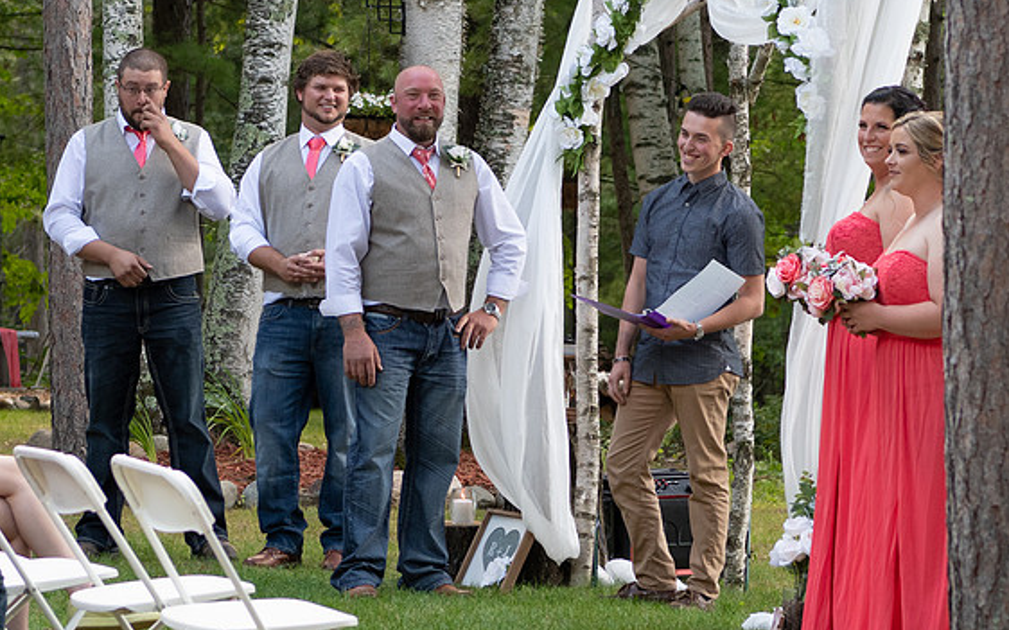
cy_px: 232
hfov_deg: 10.1
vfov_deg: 6.3
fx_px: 5691
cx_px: 600
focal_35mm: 207
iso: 400
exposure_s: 1/400
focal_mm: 70
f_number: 4
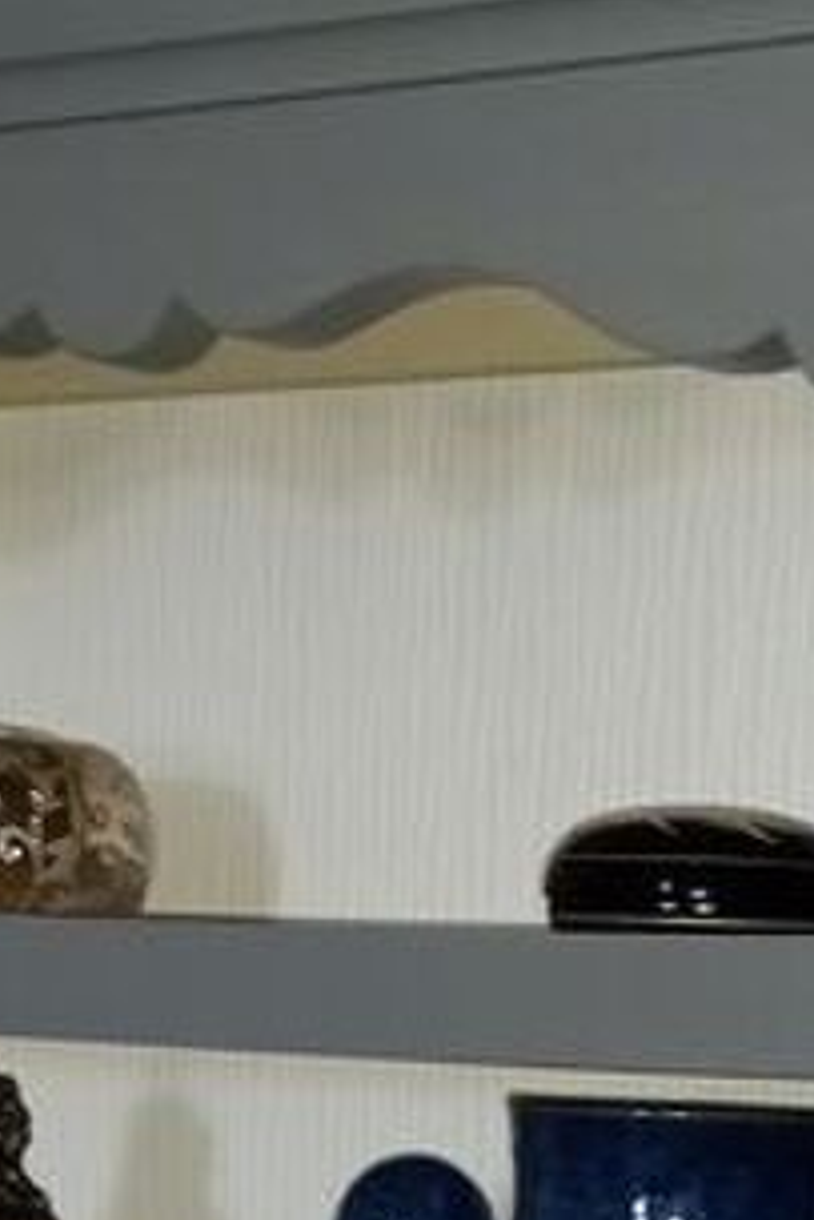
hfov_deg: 12.0
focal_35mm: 114
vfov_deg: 15.7
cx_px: 529
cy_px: 2085
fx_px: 3862
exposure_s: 1/33.3
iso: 200
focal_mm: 4.6
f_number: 2
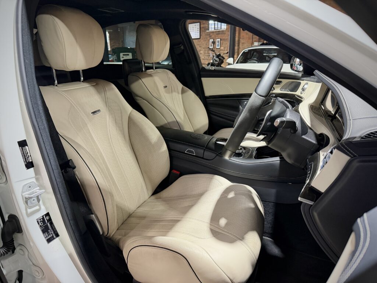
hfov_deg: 71.6
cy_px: 142
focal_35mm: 24
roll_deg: +0.0
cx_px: 188
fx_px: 261
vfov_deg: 56.8
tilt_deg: -18.1
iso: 800
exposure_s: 1/50
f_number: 1.78
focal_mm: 6.76
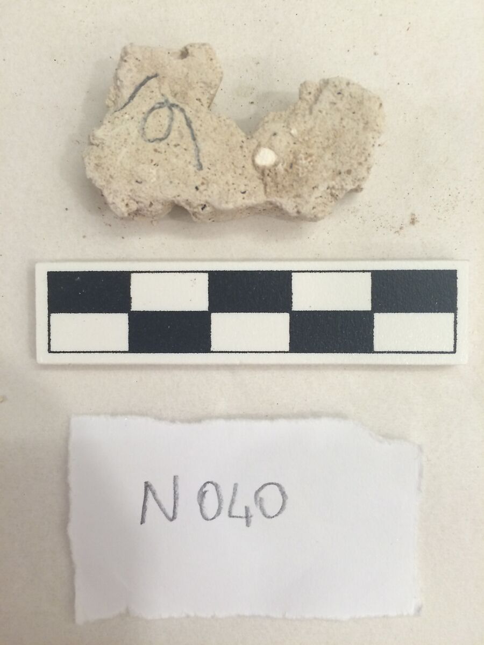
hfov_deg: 48.2
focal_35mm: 29
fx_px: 541
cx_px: 242
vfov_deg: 61.7
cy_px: 322
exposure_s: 1/30
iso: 80
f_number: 2.2
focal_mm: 4.15
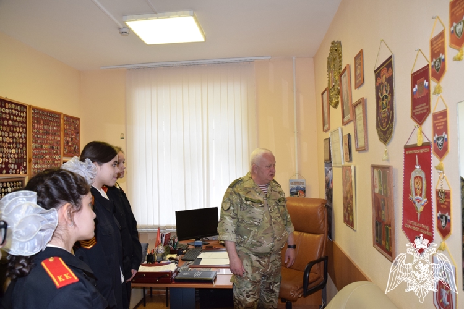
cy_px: 154
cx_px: 232
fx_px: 329
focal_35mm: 26
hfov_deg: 70.4
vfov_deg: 50.4
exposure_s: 1/100
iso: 800
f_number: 5
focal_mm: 17
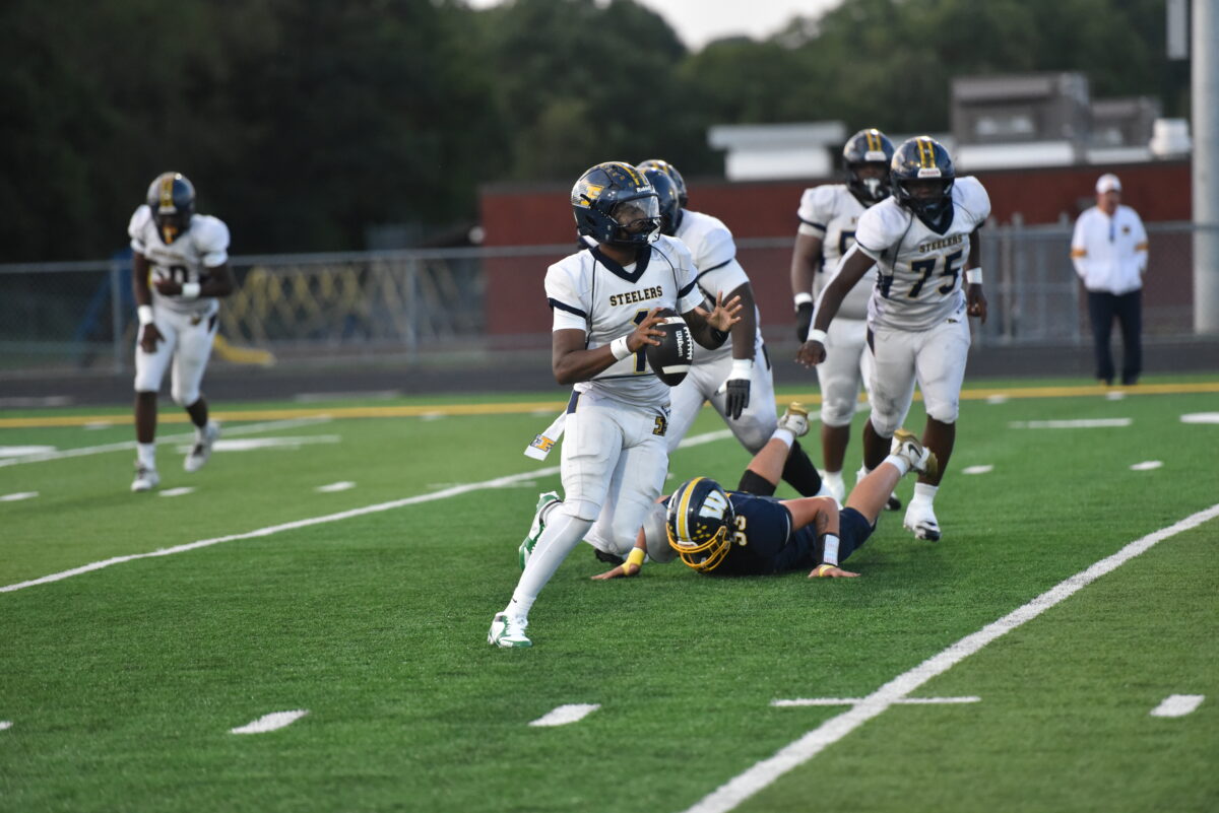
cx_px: 610
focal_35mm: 200
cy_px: 406
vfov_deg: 6.9
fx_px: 6774
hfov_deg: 10.3
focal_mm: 200
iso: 4500
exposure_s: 1/3200
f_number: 2.8
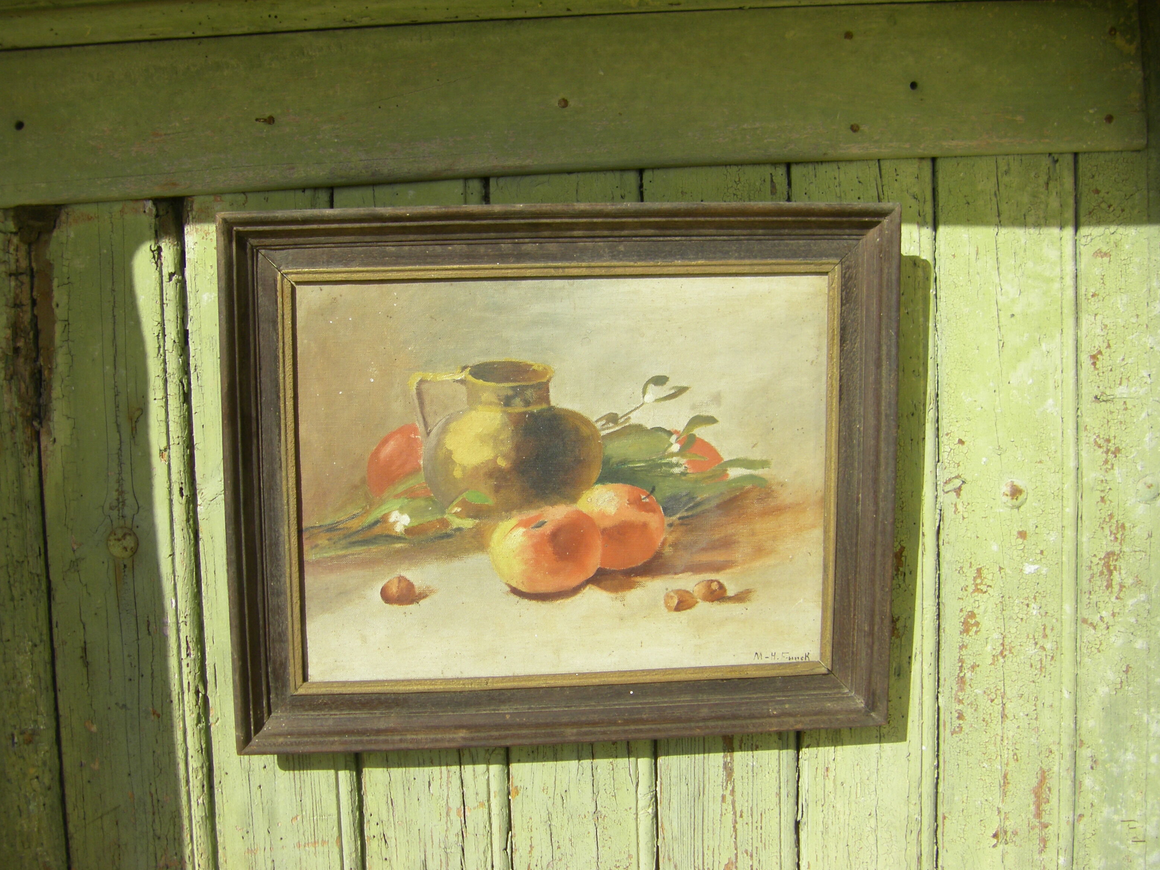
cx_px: 555
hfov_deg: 46.8
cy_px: 440
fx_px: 1340
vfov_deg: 36.0
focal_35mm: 40
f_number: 7
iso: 64
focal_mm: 6.3
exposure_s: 1/160
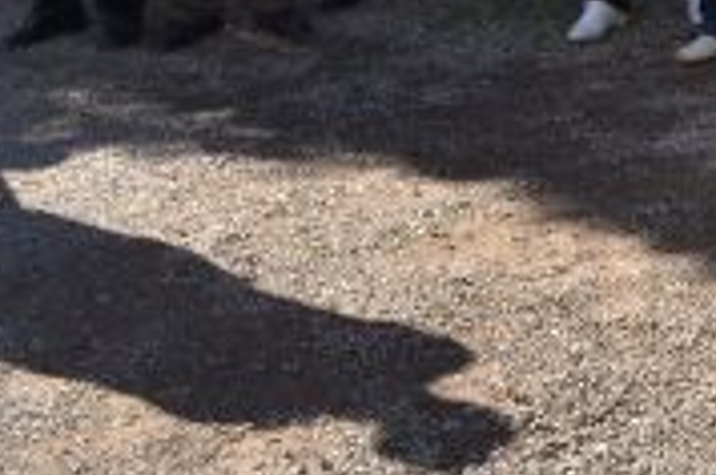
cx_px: 1223
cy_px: -250
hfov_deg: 16.4
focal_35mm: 108
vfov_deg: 12.0
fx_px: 2144
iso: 100
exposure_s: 1/200
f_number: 8
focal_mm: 20
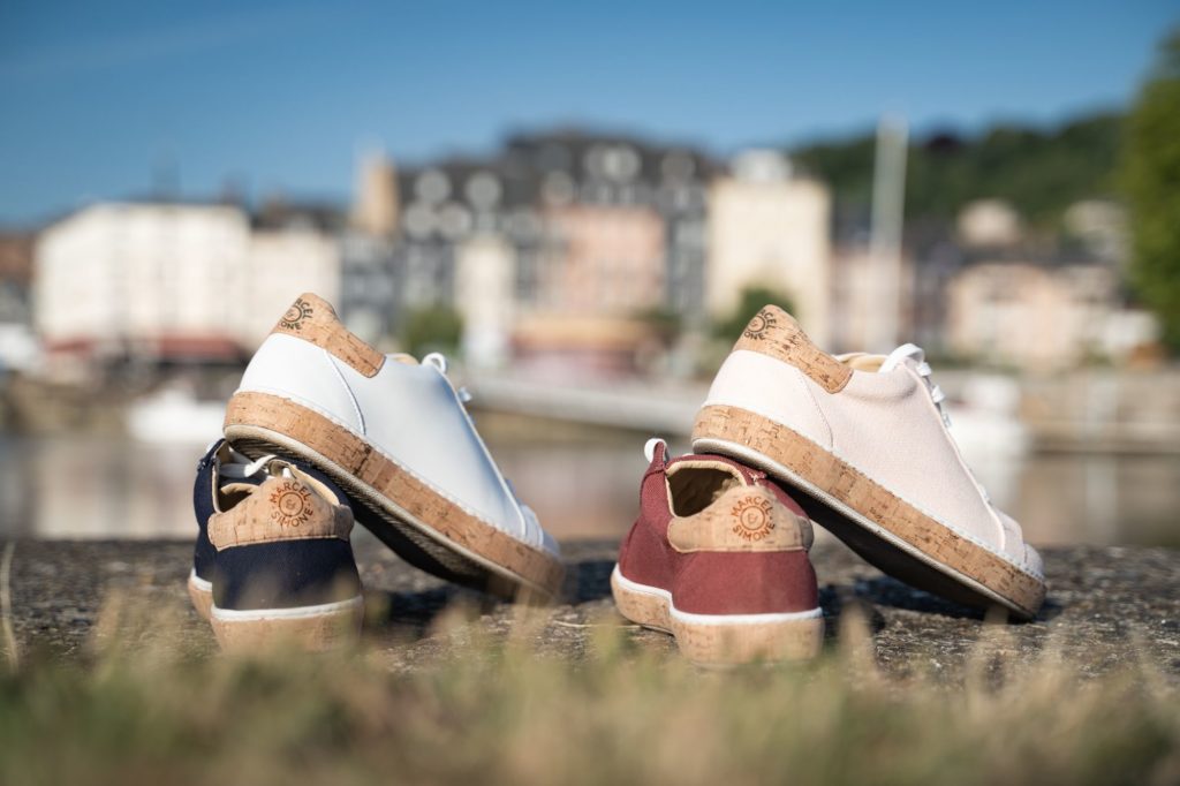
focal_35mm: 52
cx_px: 590
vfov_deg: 26.0
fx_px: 1704
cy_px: 393
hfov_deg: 38.2
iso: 160
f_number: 2.8
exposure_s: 1/50
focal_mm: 52
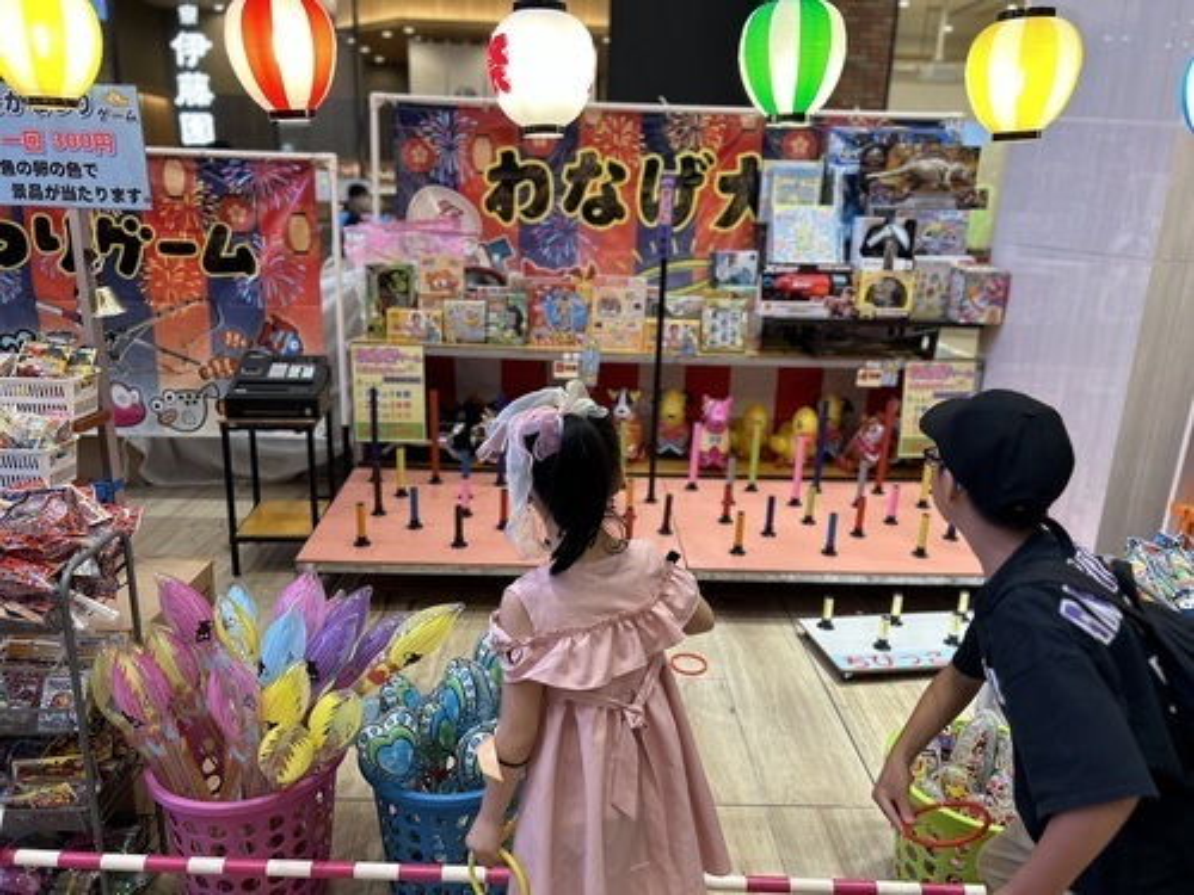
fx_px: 897
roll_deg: -1.8
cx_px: 597
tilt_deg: -15.9
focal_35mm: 26
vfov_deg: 53.1
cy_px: 448
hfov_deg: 67.3
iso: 64
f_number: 1.5
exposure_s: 1/100
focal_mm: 5.7
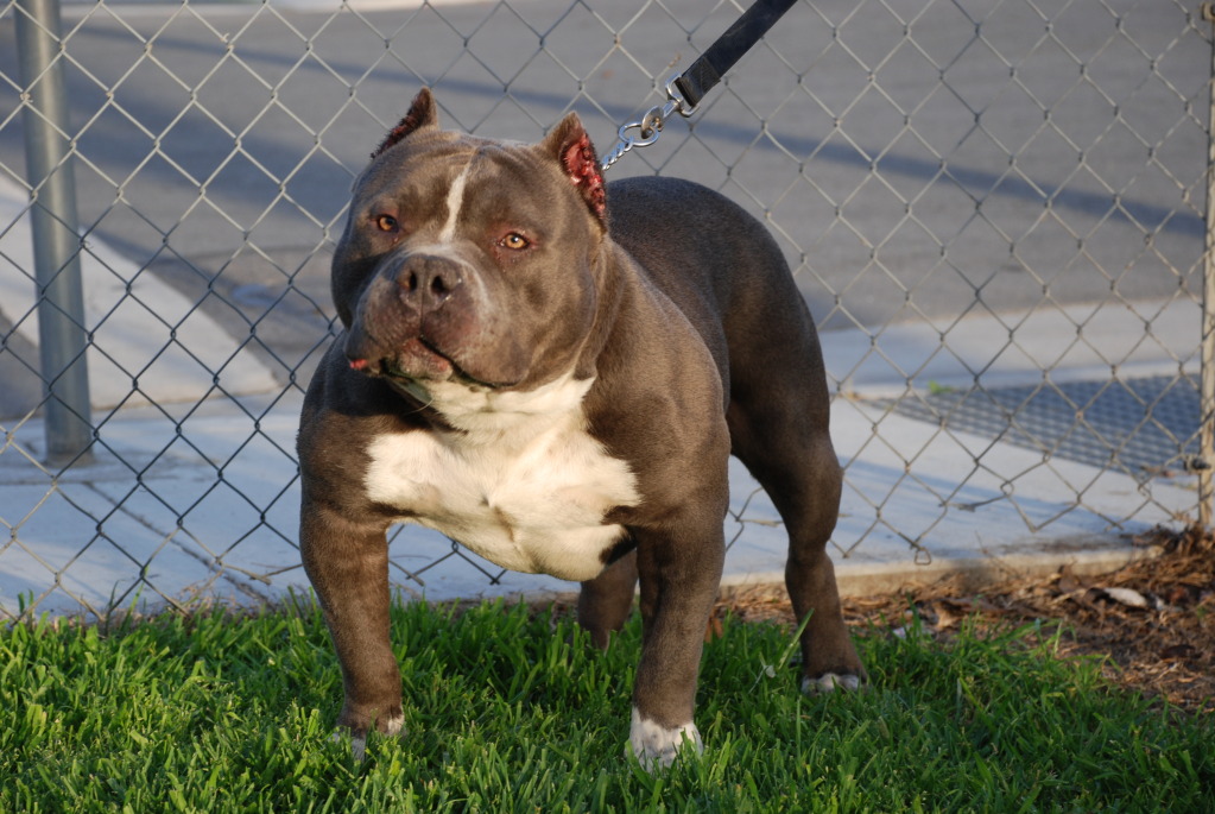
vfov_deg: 13.1
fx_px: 3548
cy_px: 407
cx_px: 608
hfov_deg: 19.4
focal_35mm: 105
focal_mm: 70
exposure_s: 1/160
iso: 200
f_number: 5.6
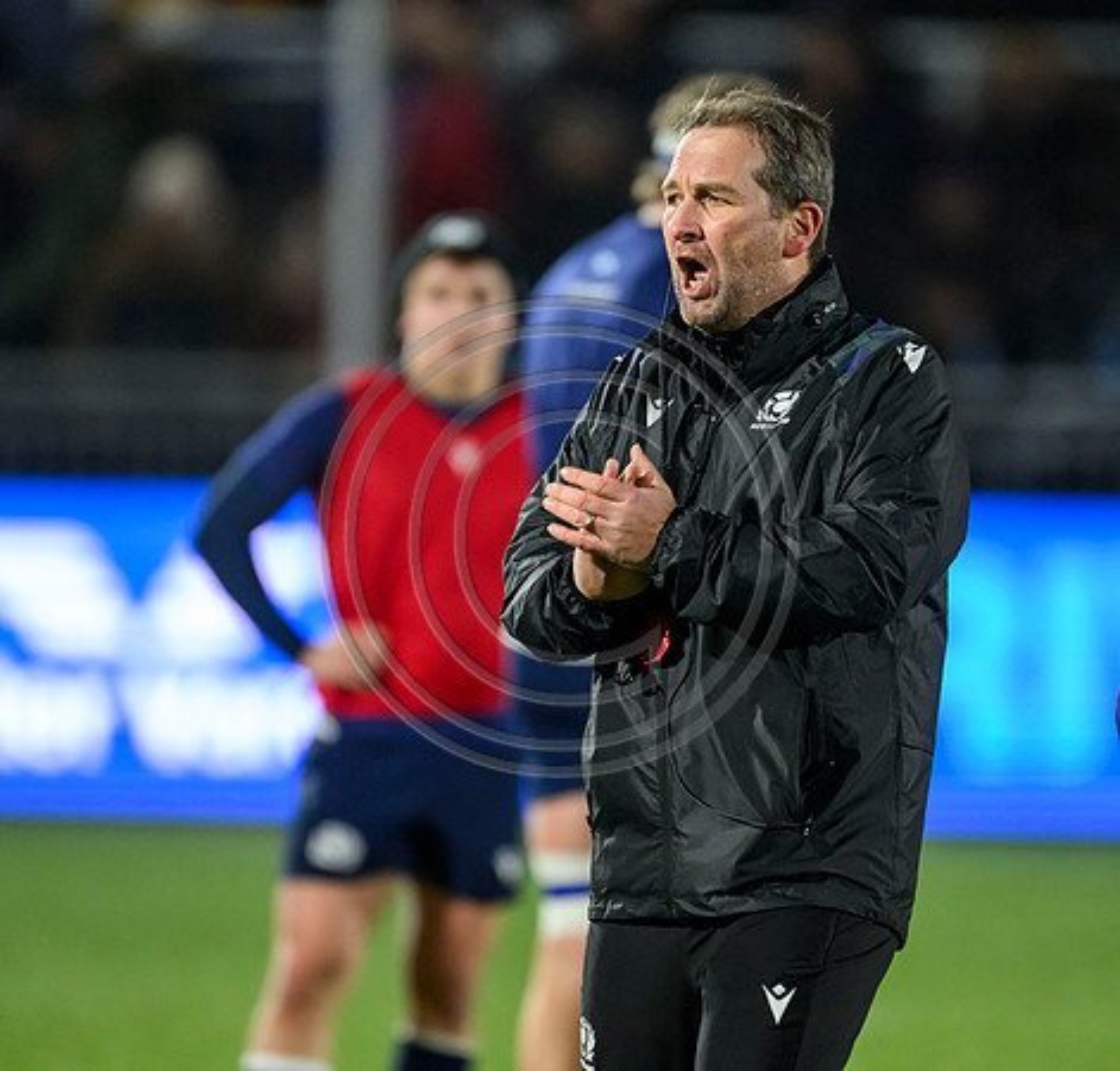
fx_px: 25721
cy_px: 519
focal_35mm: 718
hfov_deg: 2.5
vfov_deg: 2.4
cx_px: 645
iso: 8000
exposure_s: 1/500
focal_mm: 560
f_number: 4
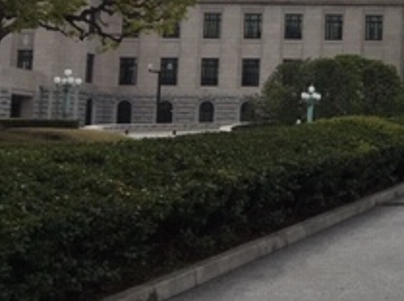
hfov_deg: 19.2
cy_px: 46
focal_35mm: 89
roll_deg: -1.2
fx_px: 1037
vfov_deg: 16.4
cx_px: 617
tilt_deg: +5.2
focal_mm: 4.15
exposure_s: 1/1789
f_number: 2.2
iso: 25
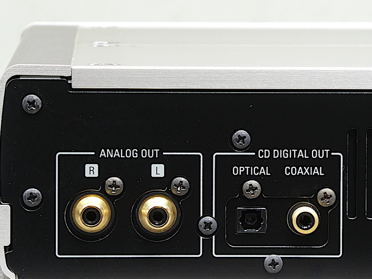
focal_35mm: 314
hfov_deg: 6.3
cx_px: 228
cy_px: 180
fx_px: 3376
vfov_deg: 4.7
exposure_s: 1/4
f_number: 5.6
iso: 200
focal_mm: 41.4
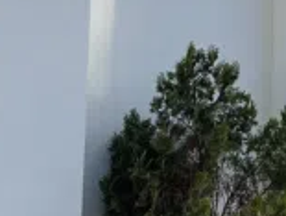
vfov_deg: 14.2
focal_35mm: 103
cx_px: 358
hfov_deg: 17.9
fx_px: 853
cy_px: 6
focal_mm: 5.1
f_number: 1.6
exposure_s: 1/3448
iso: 32
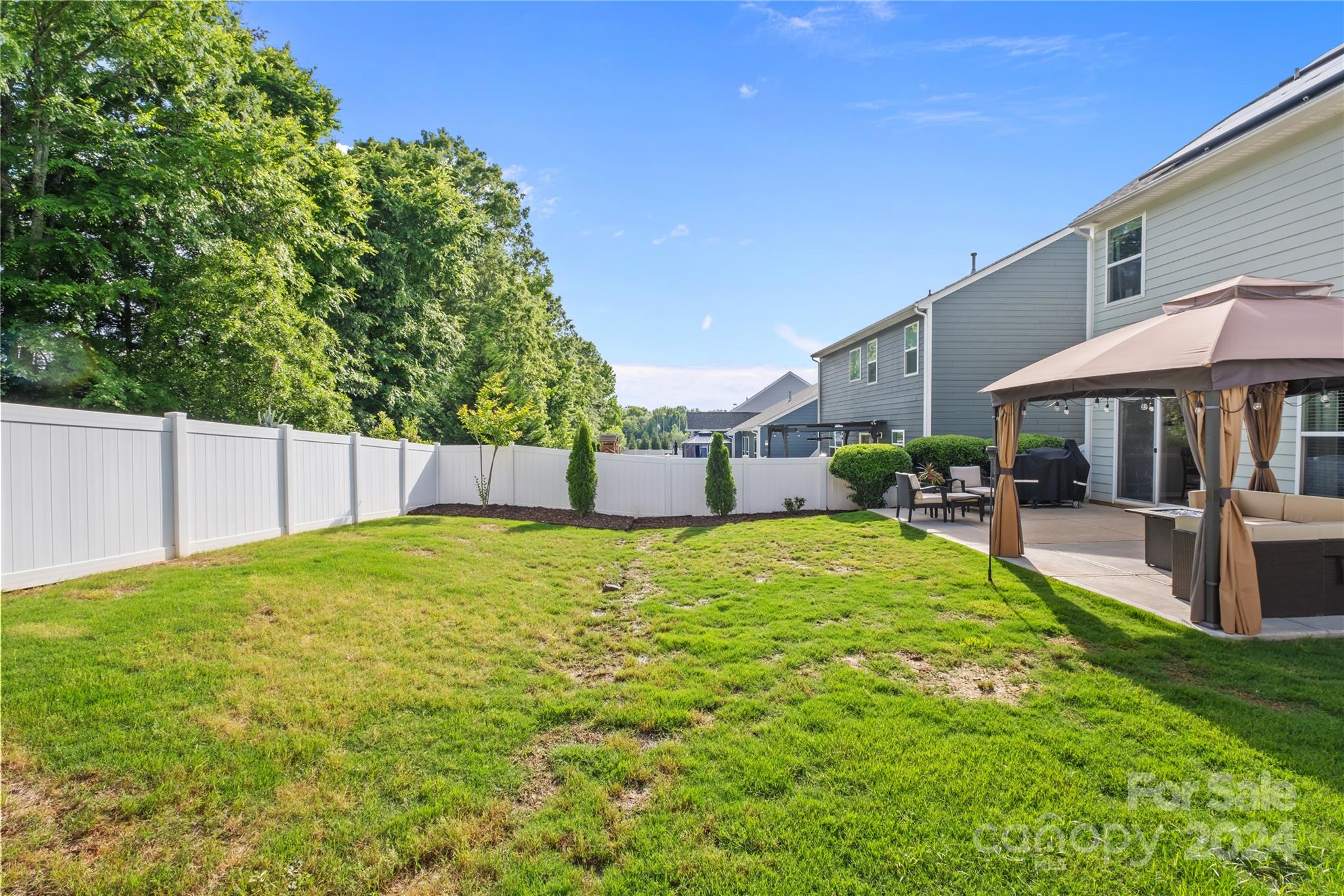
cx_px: 672
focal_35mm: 15
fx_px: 560
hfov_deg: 100.4
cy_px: 448
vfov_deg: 77.3
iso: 200
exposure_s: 1/60
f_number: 9
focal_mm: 10
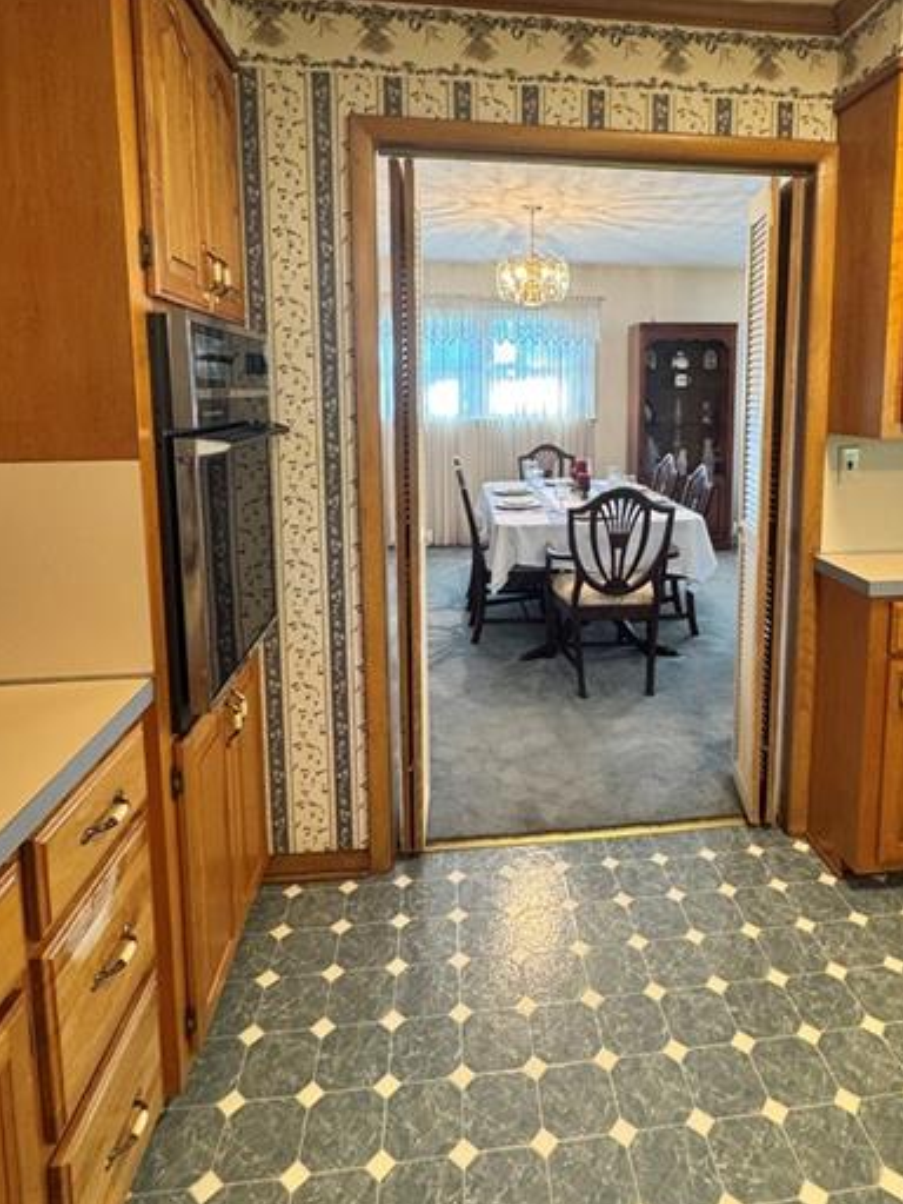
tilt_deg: -6.3
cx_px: 546
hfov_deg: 62.8
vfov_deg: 77.9
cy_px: 470
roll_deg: +0.4
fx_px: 730
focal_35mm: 21
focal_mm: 2.22
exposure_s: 1/60
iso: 200
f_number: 2.2
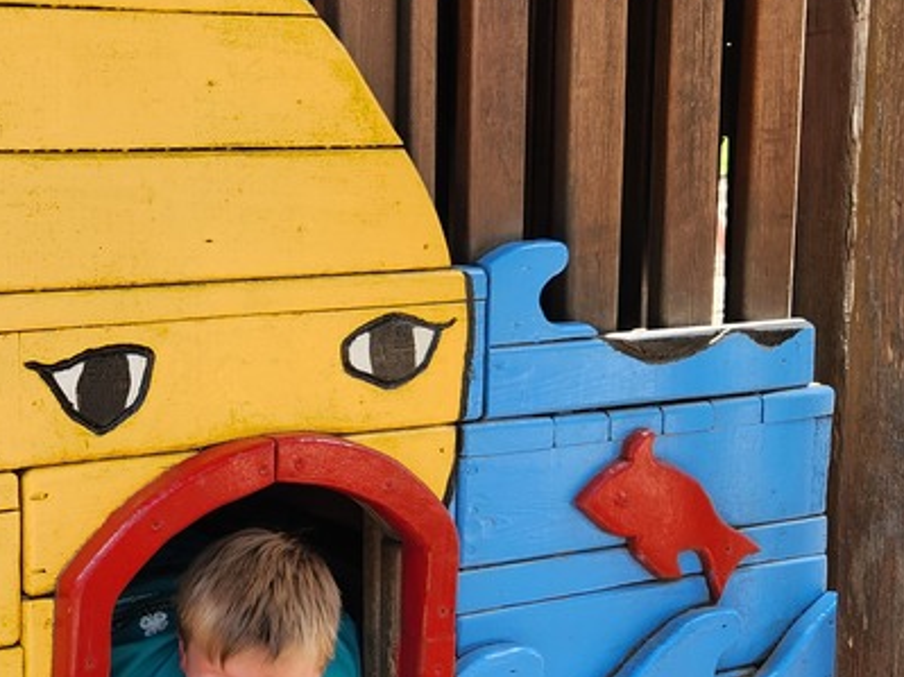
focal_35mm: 59
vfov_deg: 24.8
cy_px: 328
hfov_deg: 31.3
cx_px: 97
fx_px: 1540
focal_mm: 5.4
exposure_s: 1/180
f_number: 1.8
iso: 20
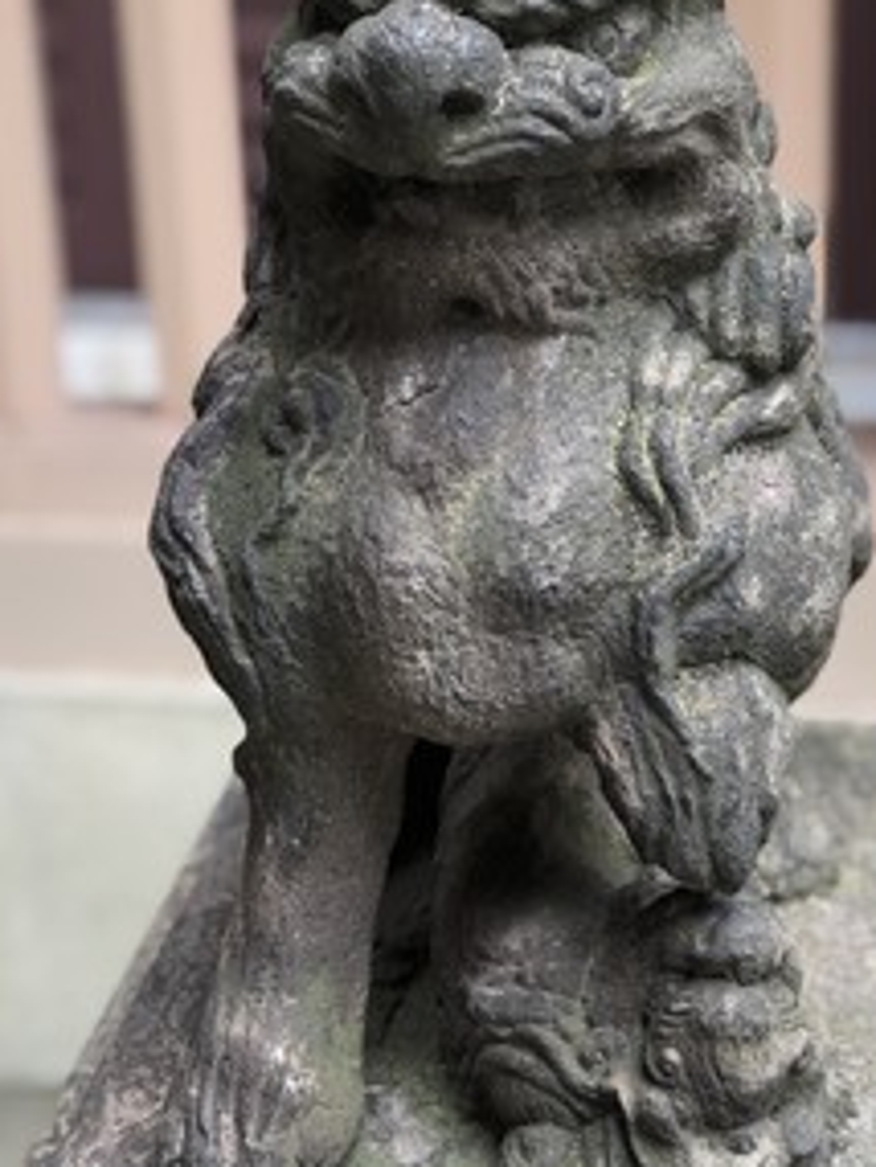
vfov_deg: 21.8
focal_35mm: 90
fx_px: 3034
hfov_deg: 16.4
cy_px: 569
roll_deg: +0.5
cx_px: 581
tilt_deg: -25.0
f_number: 2.8
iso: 40
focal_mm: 6.6
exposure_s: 1/60
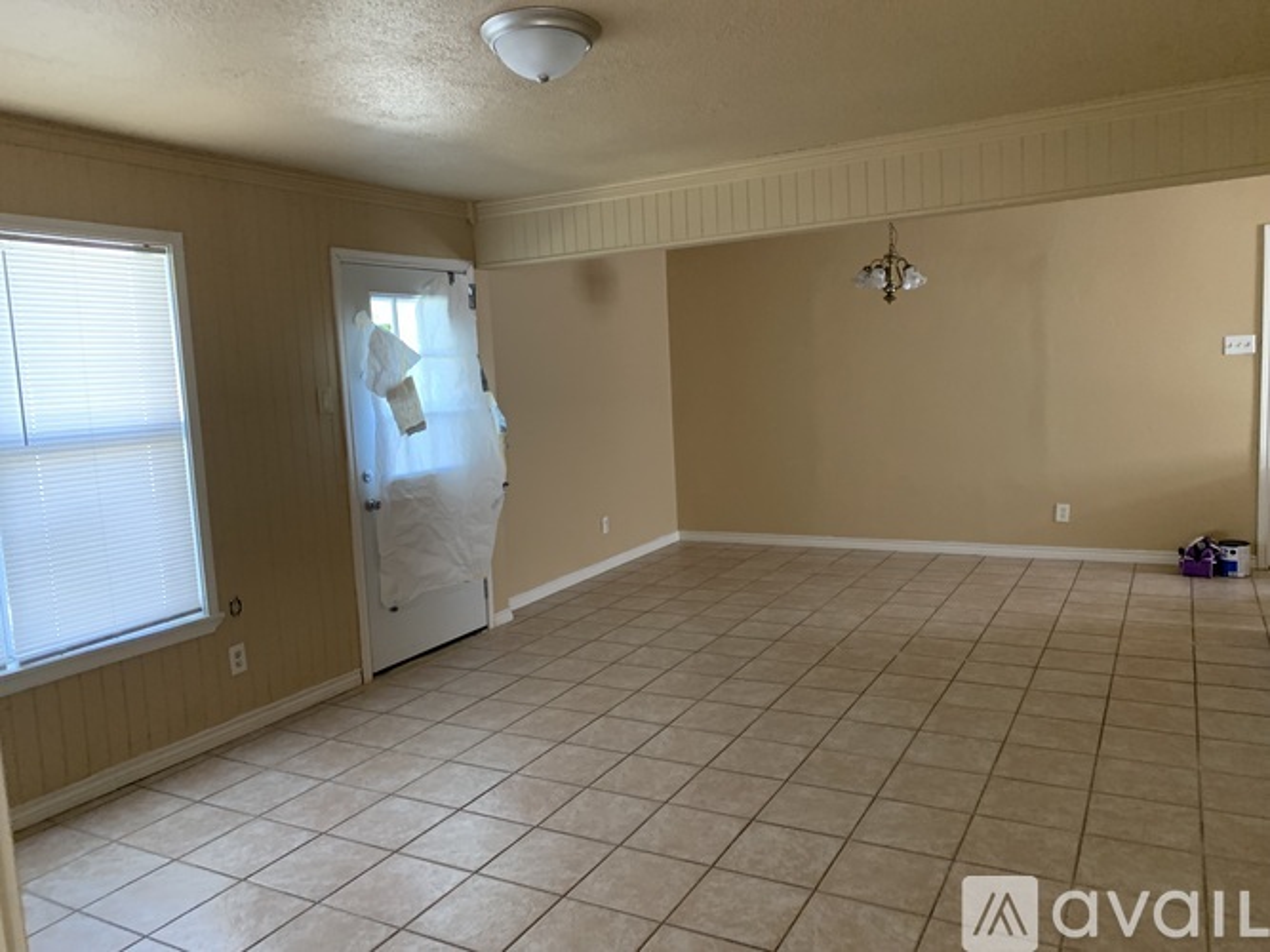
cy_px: 476
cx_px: 635
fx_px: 954
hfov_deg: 67.3
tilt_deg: -6.0
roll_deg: +3.2
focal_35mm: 26
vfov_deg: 53.0
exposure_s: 1/60
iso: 250
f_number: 1.8
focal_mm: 4.25
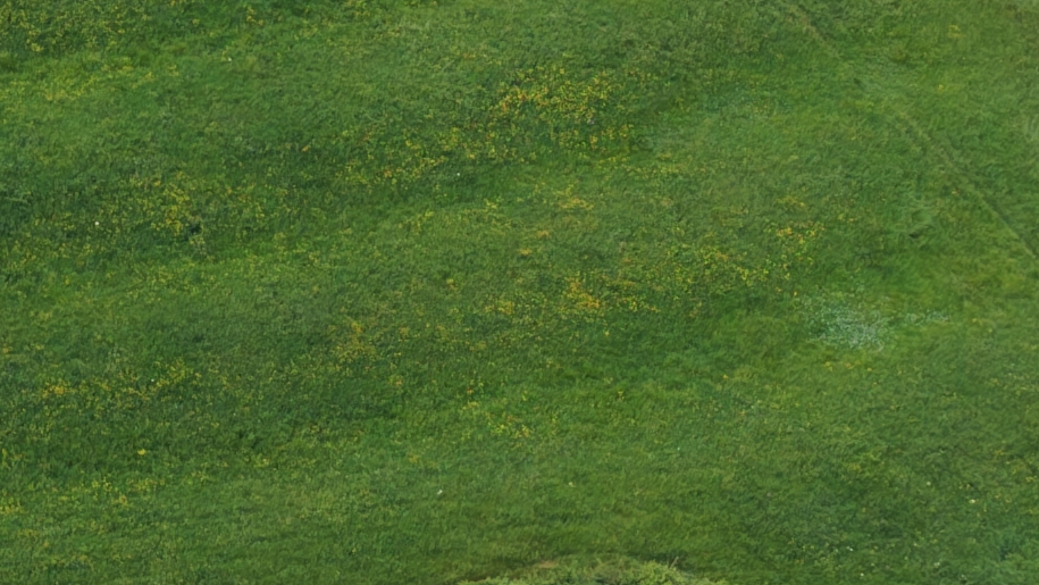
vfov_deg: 10.1
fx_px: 3224
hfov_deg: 15.9
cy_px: -235
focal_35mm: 117
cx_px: -761
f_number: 1.8
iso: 100
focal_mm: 8.67
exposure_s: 1/1250
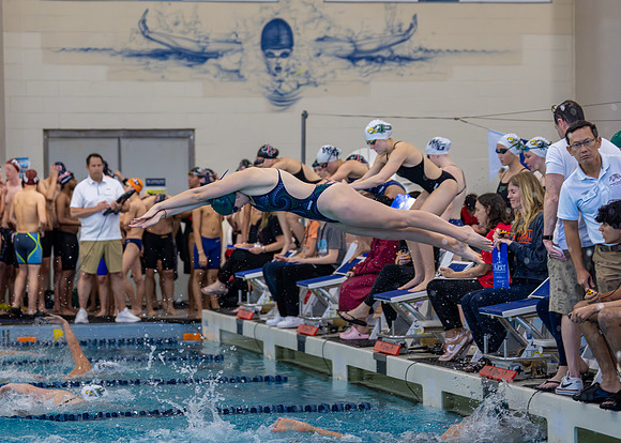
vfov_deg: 10.9
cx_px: 275
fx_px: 2321
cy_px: 238
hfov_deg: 15.2
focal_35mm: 132
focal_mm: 95
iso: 2500
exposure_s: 1/1000
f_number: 2.8
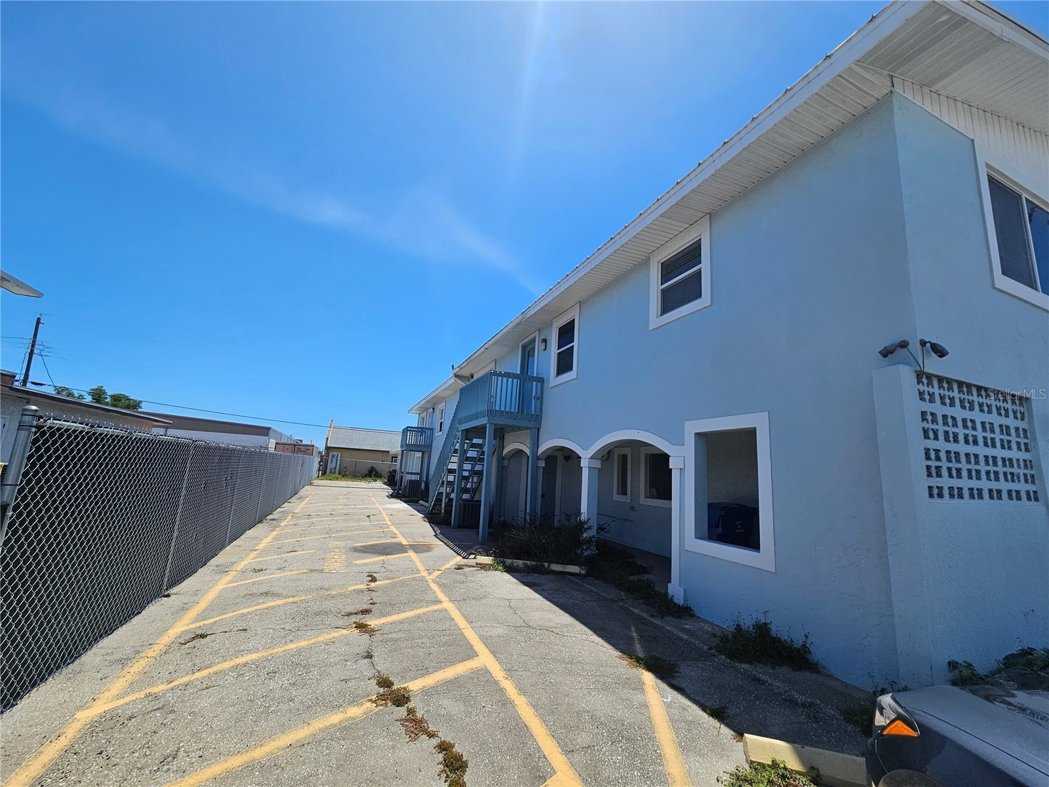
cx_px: 524
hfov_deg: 106.2
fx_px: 394
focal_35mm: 13
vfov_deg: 89.9
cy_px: 394
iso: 50
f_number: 2.2
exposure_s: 1/3300
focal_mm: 2.2
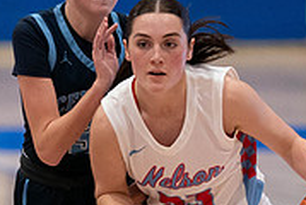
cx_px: 96
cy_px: 138
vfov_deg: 1.7
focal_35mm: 797
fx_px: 6786
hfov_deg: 2.6
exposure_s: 1/1000
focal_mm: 200
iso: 4000
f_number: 2.8
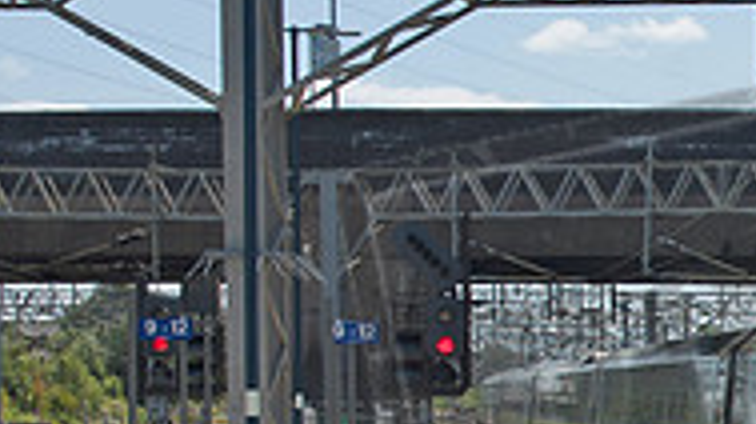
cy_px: 448
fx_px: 2324
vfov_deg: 10.3
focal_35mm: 116
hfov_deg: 17.6
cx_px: 916
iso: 200
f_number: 9
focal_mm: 24
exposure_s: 1/320
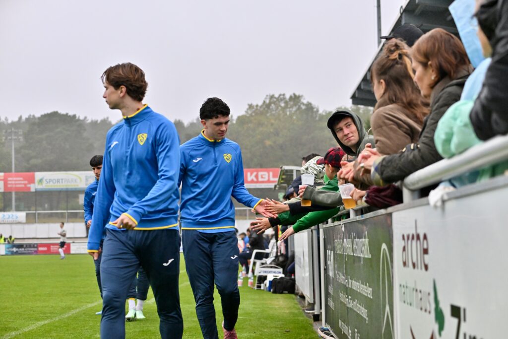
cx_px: 254
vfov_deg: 17.1
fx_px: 1129
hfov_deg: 25.4
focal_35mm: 80
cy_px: 170
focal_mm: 80
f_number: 4.5
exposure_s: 1/1600
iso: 3200
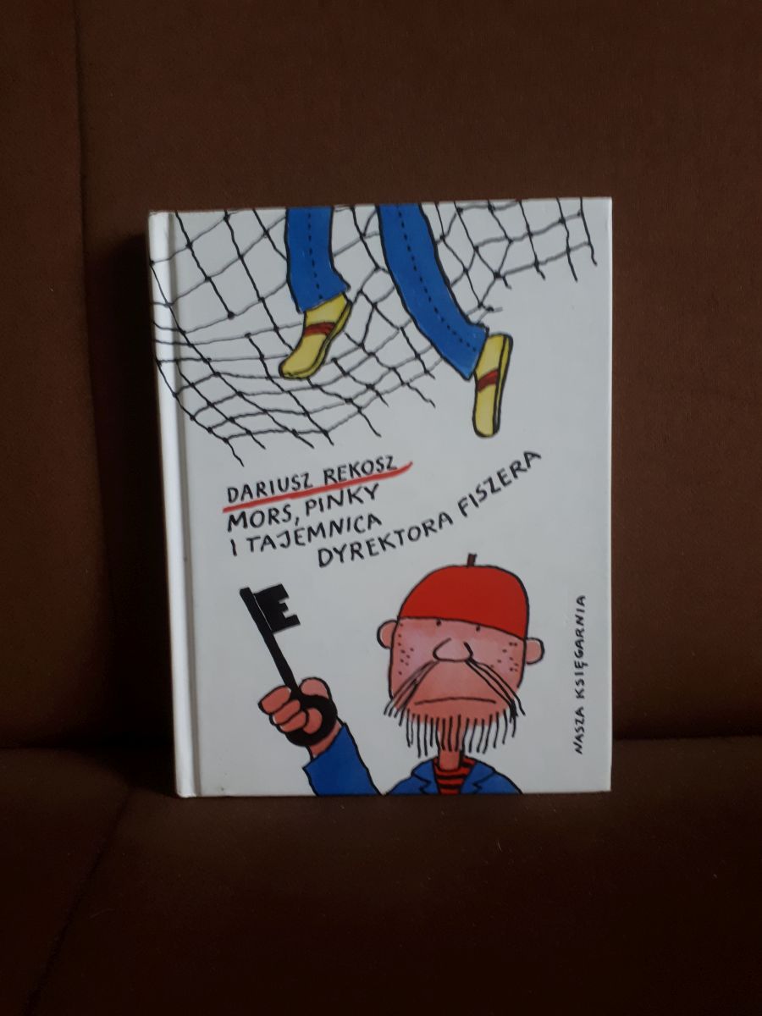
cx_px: 381
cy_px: 508
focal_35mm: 27
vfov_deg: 65.3
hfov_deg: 51.4
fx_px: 792
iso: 160
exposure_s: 1/17
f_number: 1.9
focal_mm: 3.6
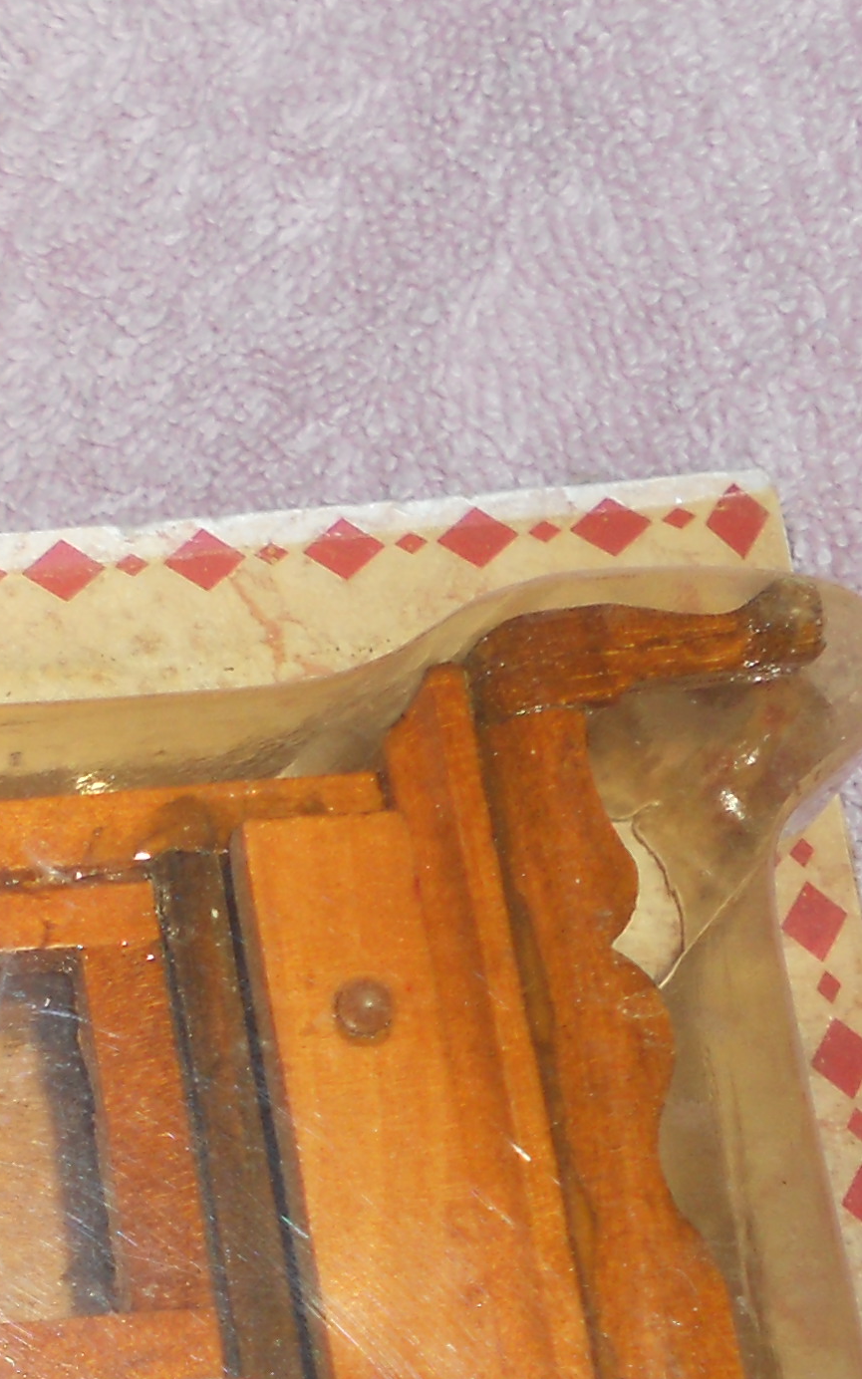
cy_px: 1419
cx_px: -348
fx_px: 3684
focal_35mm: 98
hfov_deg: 12.8
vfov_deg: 20.4
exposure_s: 1/25
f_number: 3.5
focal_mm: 5.8
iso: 80
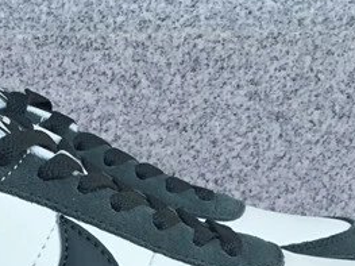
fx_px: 1087
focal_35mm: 106
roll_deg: +0.7
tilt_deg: -18.8
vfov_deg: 13.2
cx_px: 73
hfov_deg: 18.4
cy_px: 394
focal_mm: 3.3
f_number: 2.4
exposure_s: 1/574
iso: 25
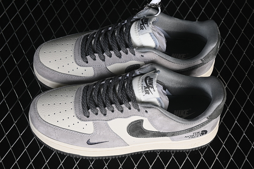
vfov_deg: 18.2
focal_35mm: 75
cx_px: 127
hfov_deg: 27.0
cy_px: 84
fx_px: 529
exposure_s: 1/80
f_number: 7.1
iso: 160
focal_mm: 50
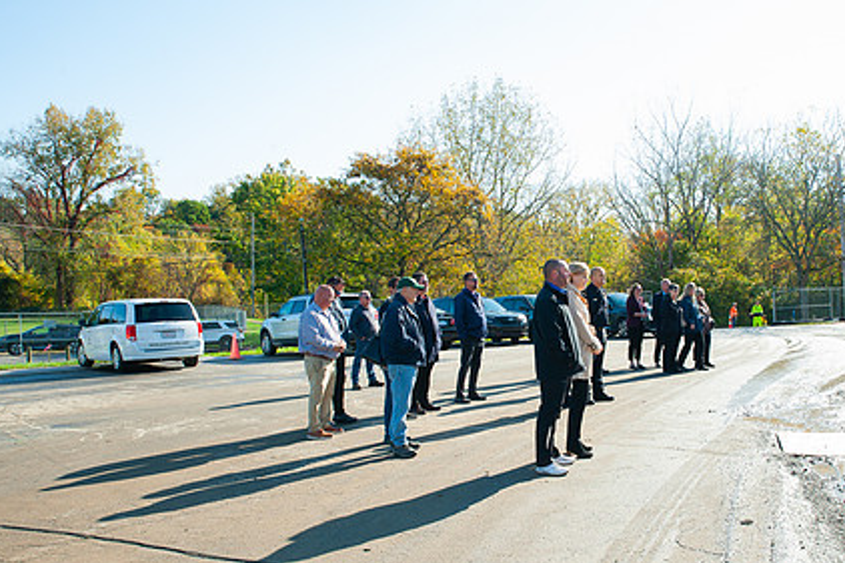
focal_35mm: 33
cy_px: 307
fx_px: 774
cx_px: 539
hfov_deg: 56.4
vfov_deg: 39.9
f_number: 13
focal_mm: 24
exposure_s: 1/200
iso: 400
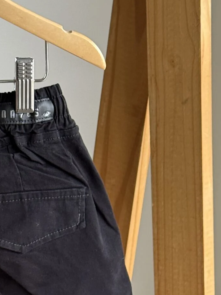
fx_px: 1140
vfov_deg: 14.5
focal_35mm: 134
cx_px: -70
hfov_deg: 10.8
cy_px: 283
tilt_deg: -22.3
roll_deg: +0.9
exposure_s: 1/125
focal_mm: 6.76
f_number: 1.78
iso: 80
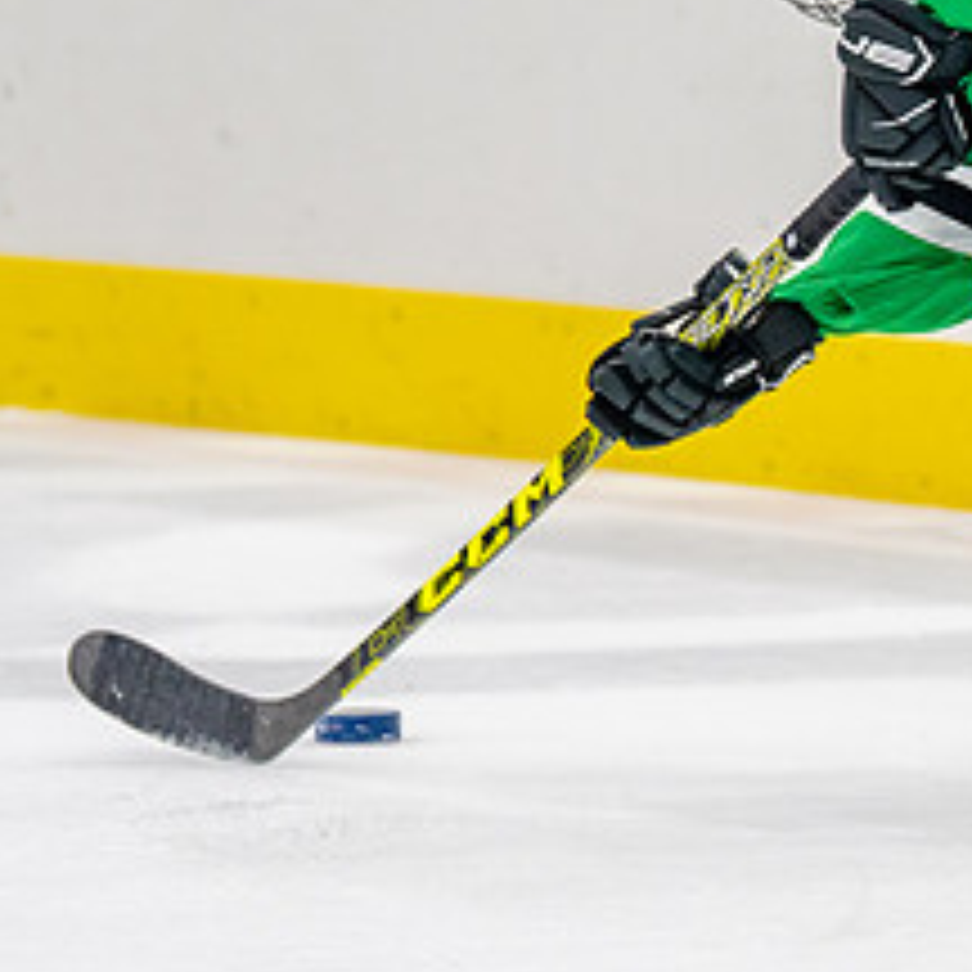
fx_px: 15757
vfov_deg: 3.5
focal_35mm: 496
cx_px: 1150
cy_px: 81
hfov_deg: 3.5
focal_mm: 140
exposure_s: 1/1250
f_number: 2.8
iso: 1000
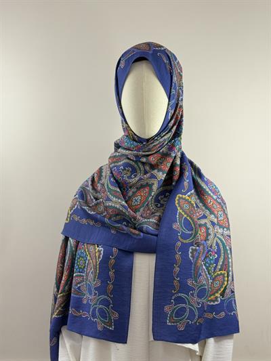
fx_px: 501
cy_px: 180
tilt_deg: -2.0
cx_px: 136
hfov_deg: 30.3
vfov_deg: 39.6
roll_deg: +0.1
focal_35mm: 48
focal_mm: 6.76
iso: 125
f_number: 1.78
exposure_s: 1/50
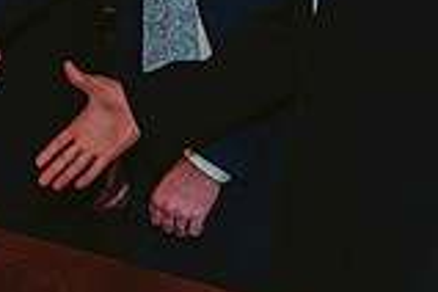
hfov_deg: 11.2
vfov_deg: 7.4
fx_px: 2214
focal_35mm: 182
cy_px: -167
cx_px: -33
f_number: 2.8
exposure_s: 1/125
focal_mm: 50
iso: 800
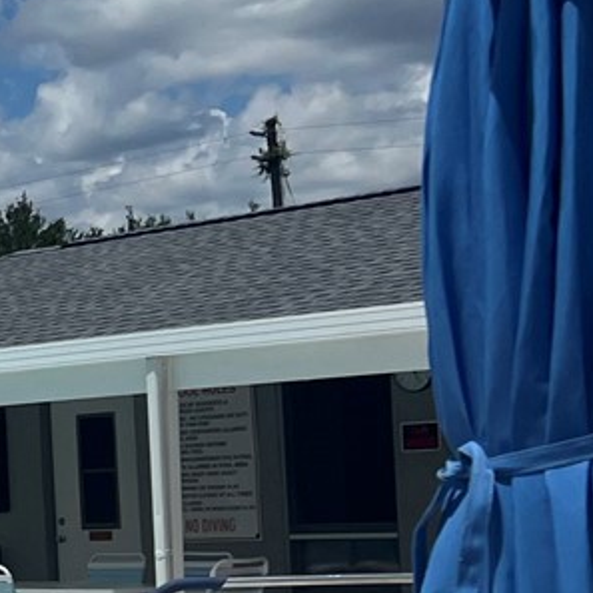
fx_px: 2403
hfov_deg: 12.2
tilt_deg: -1.3
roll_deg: +3.8
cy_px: 547
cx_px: -645
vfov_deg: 13.9
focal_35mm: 124
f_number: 1.5
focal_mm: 5.7
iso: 50
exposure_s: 1/14286
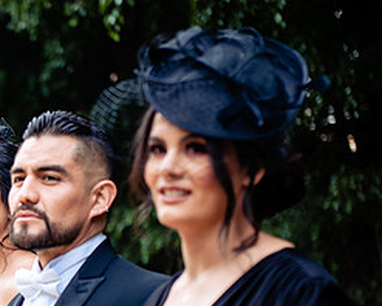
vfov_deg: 10.0
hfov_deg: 12.3
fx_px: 1742
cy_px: 250
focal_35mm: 154
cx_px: -37
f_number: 2.8
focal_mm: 70
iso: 320
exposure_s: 1/160
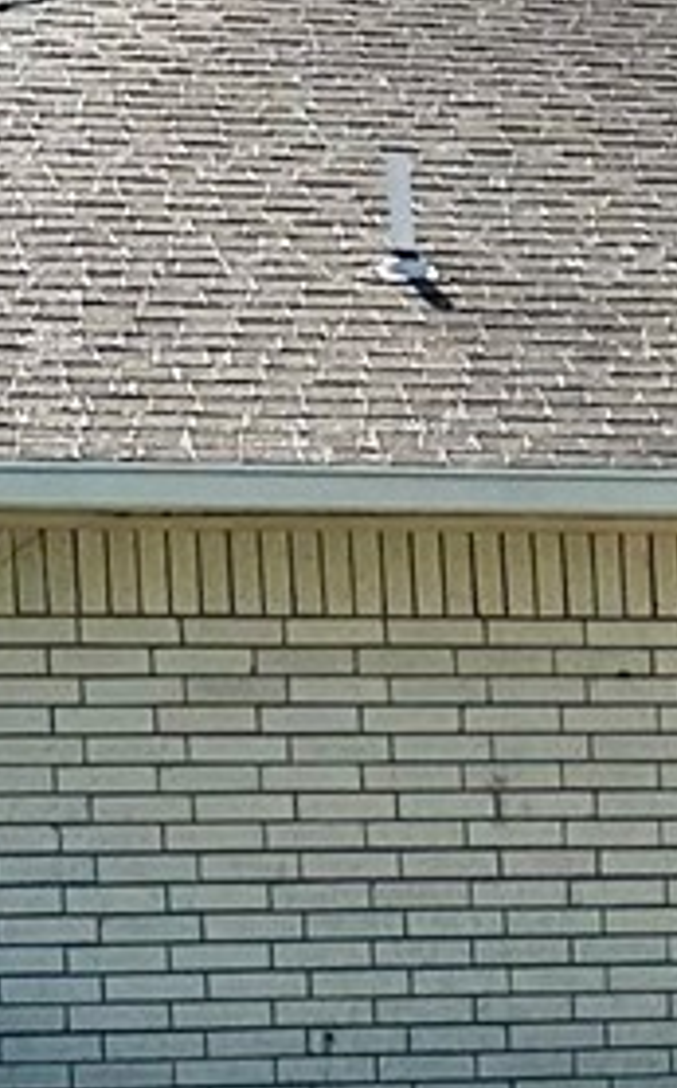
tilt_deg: -4.3
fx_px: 5212
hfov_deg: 6.6
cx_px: 2148
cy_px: 1307
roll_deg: +0.2
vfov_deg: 11.7
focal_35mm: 176
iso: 80
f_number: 1.78
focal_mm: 6.86
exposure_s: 1/5525
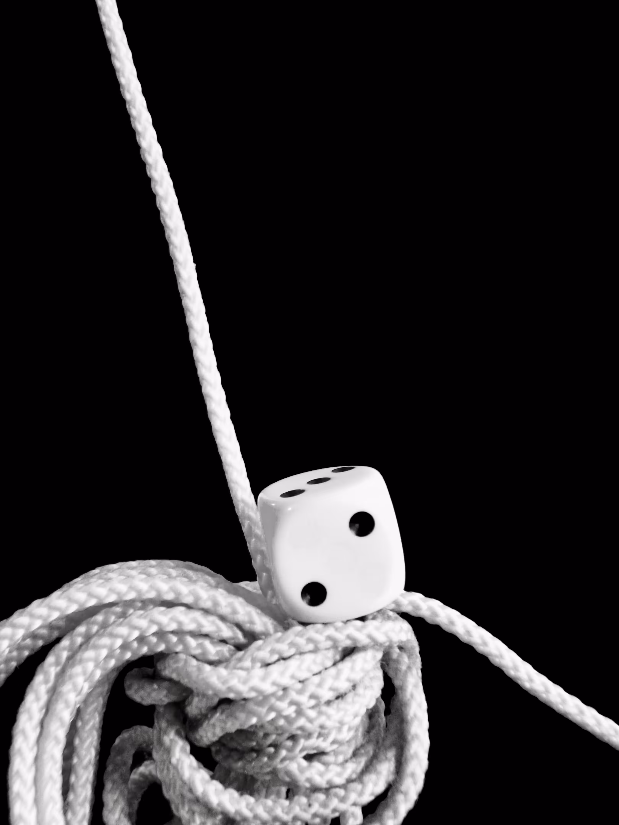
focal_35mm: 41
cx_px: 310
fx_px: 978
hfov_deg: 35.1
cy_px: 412
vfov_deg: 45.8
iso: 400
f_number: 3.7
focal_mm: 7.3
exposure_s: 1/6
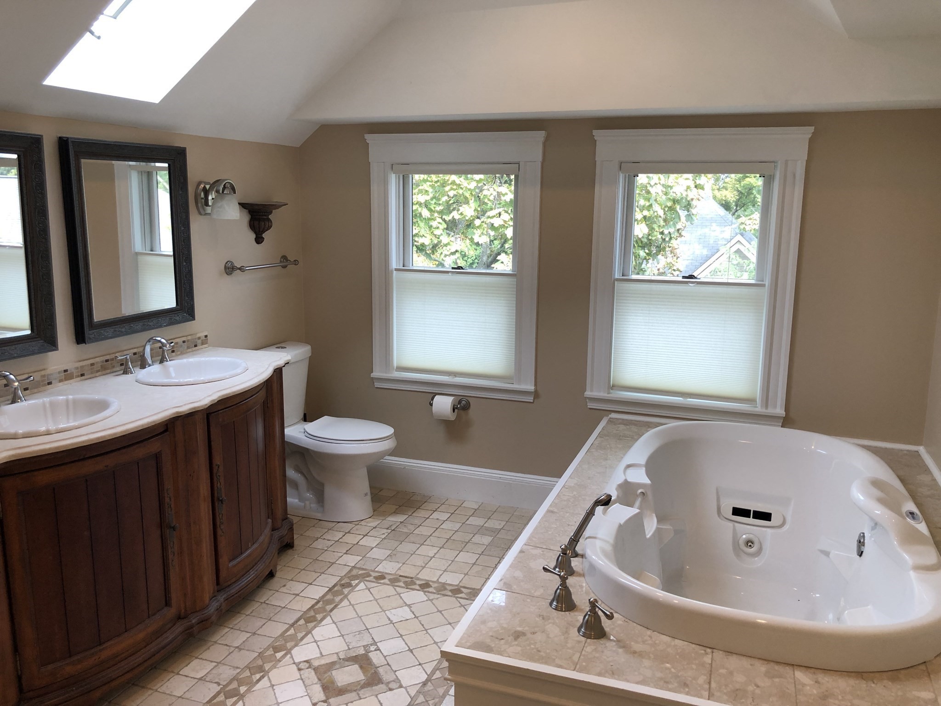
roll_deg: -0.3
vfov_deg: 49.7
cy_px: 353
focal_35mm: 28
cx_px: 470
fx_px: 761
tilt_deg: -11.2
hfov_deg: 63.4
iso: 25
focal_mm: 3.99
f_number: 1.8
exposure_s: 1/40
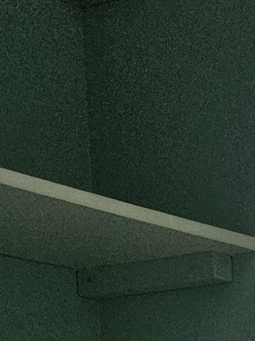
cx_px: 612
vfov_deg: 13.2
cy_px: 714
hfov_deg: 10.2
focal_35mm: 126
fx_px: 1239
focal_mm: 5.4
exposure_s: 1/719
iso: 80
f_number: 1.8
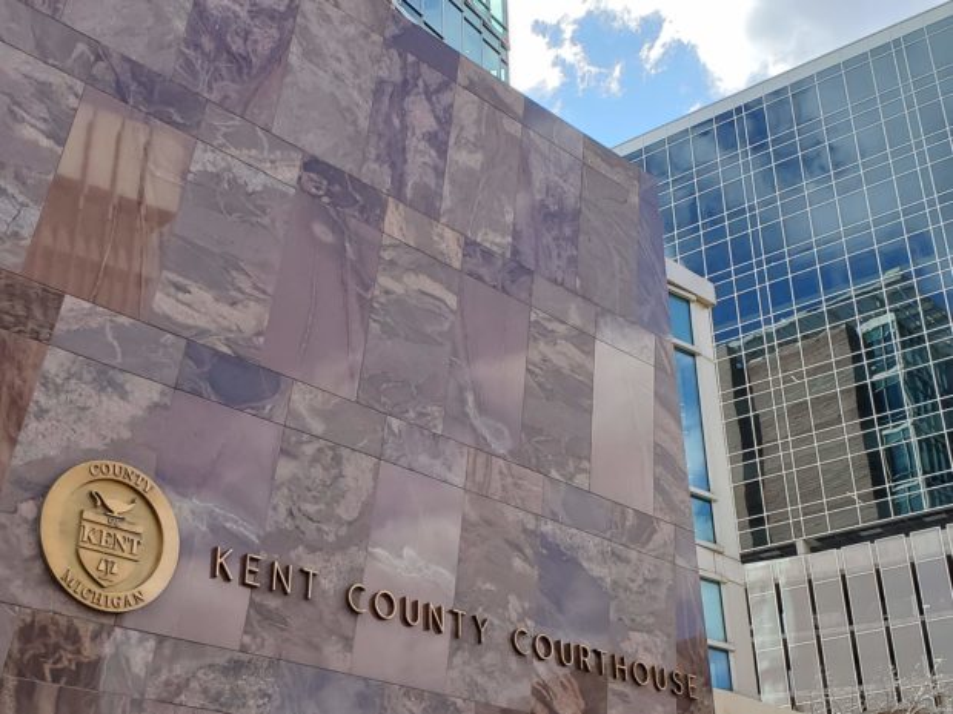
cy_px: 357
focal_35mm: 26
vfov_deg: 53.1
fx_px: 716
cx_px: 476
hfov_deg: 67.3
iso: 50
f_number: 2.4
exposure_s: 1/714
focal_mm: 4.3
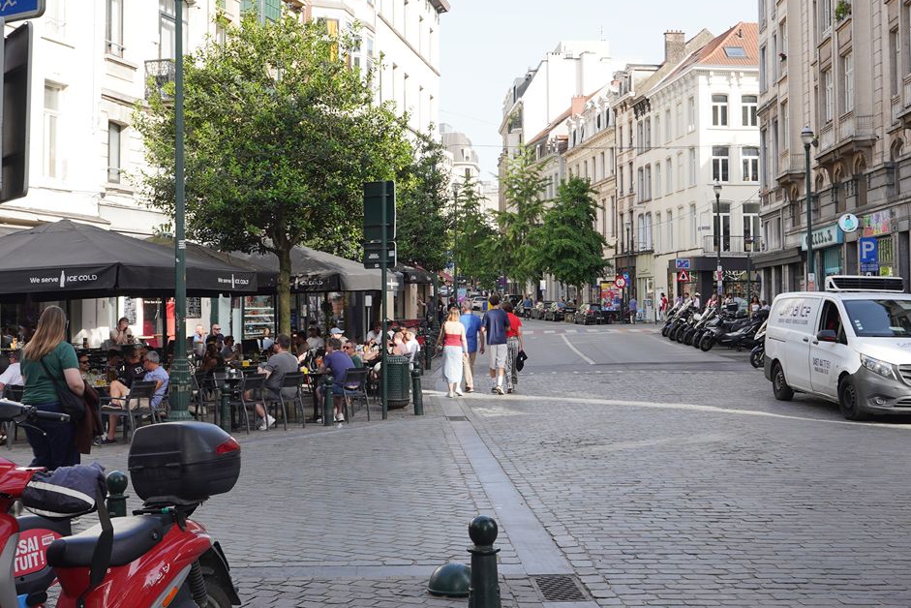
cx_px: 441
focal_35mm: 51
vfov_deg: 26.5
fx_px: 1291
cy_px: 246
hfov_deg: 38.9
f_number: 8
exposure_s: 1/100
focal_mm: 24
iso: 100
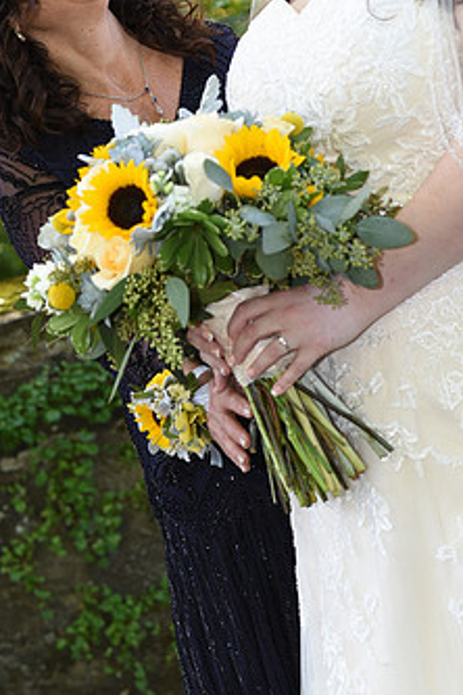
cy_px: 165
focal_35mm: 148
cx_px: 101
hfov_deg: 9.3
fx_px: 2855
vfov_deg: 13.8
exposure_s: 1/200
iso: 500
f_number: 4.5
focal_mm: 85
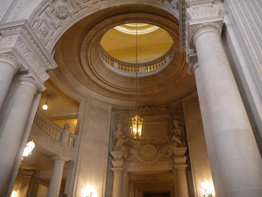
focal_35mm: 28
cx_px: 131
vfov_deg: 49.7
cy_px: 98
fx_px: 212
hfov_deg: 63.4
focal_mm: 14
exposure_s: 1/60
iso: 1000
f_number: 3.5
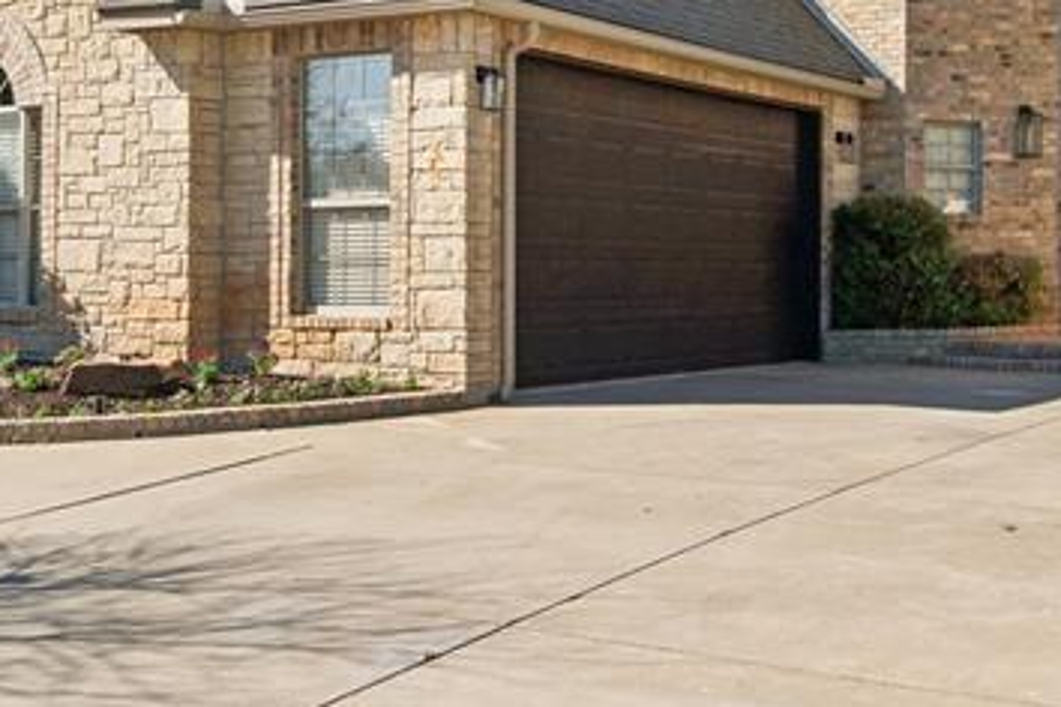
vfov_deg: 24.5
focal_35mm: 52
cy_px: -36
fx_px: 1532
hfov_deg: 37.5
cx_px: 754
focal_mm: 12
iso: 100
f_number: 9
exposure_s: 1/500
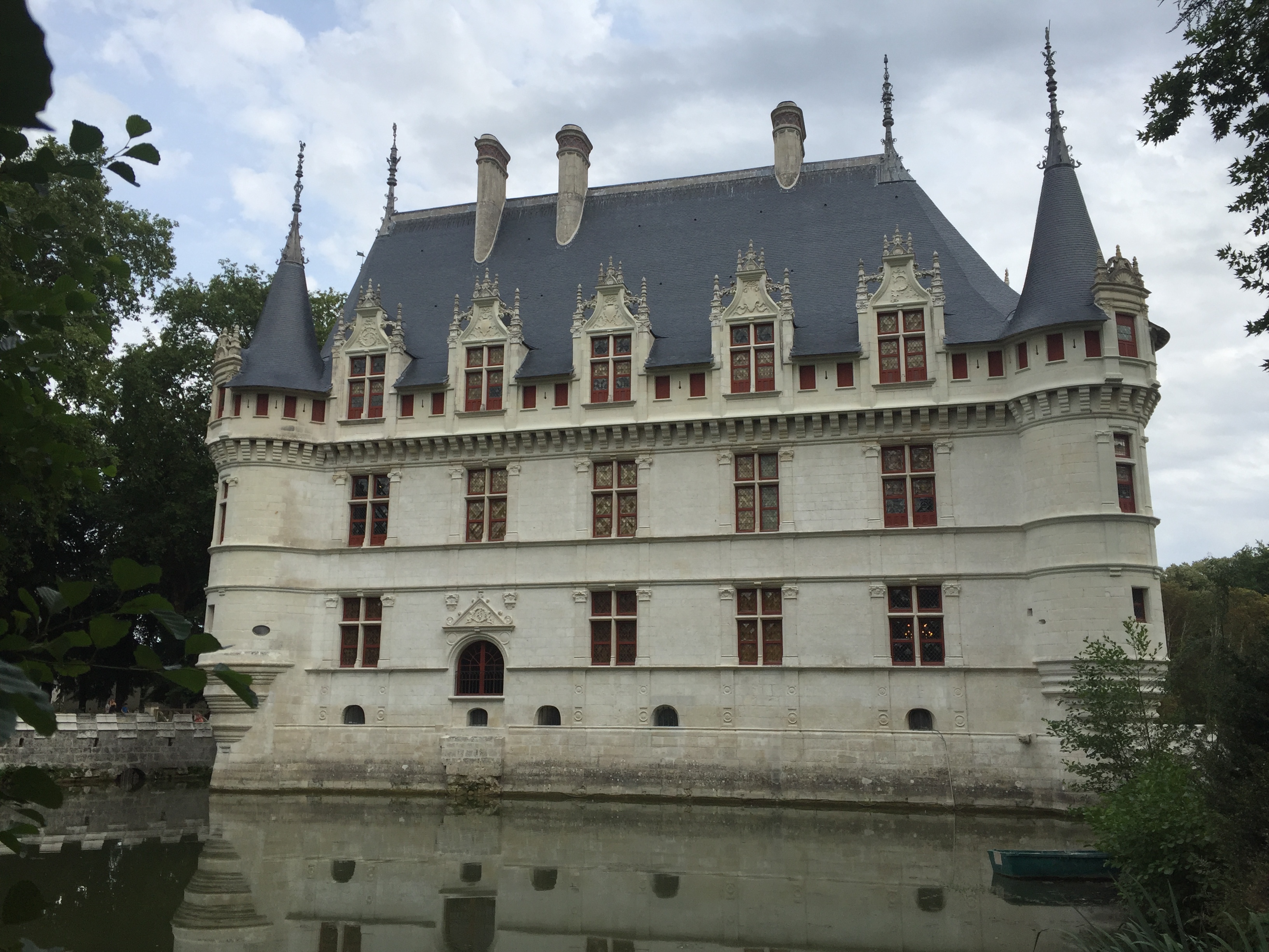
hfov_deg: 61.7
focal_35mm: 29
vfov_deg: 48.2
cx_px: 634
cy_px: 476
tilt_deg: +13.2
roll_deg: -0.7
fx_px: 1063
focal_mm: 4.15
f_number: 2.2
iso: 32
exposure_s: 1/1319
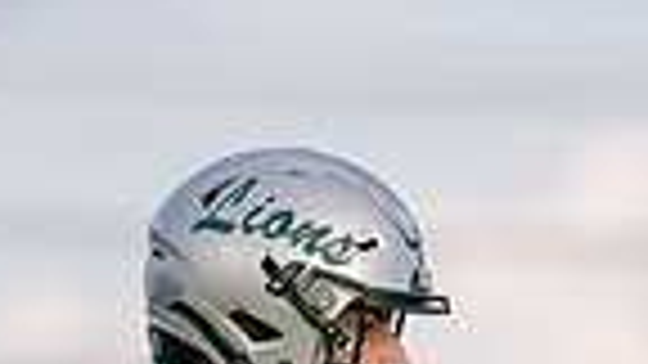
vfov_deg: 1.3
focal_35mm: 929
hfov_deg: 2.3
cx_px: 162
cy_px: 831
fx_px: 15962
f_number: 2.8
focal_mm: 200
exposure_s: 1/1250
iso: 200
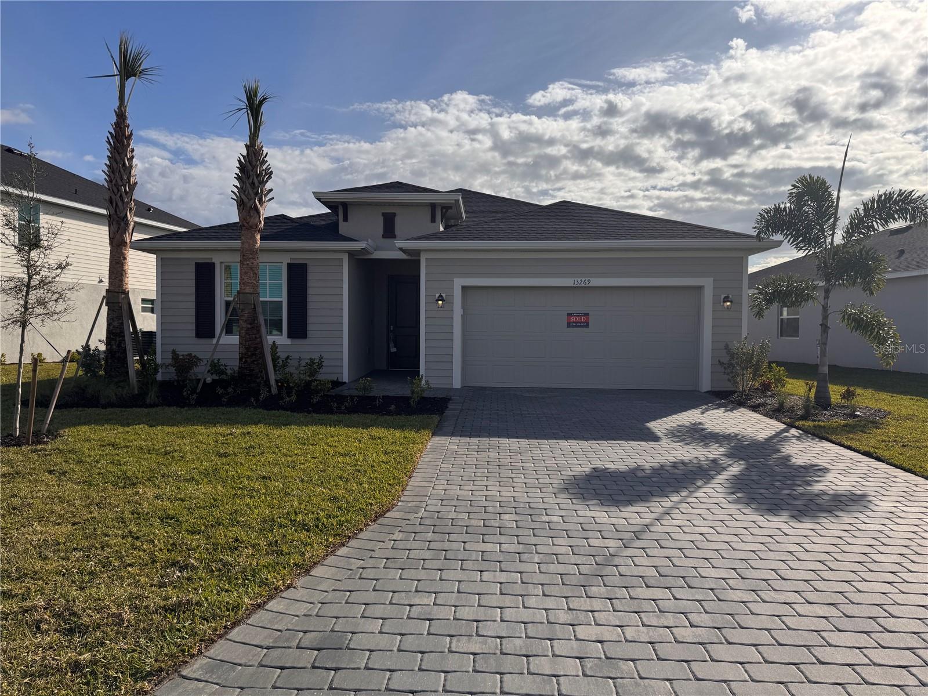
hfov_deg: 71.6
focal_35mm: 24
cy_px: 348
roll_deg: -0.2
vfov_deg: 56.8
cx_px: 464
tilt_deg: -2.0
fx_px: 643
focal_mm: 6.76
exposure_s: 1/9009
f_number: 1.78
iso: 80
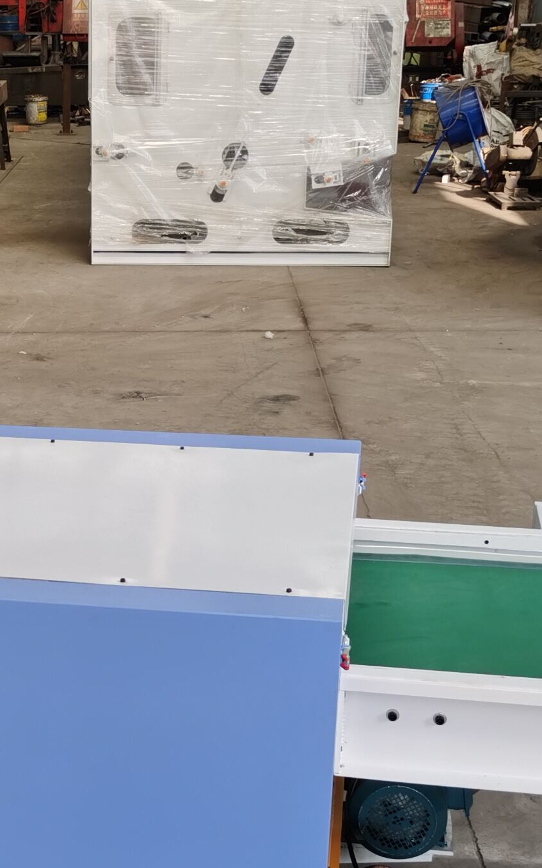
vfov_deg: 26.6
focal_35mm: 77
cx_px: 31
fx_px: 1821
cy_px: 614
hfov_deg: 16.7
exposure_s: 1/328
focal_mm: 5.58
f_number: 1.8
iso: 50
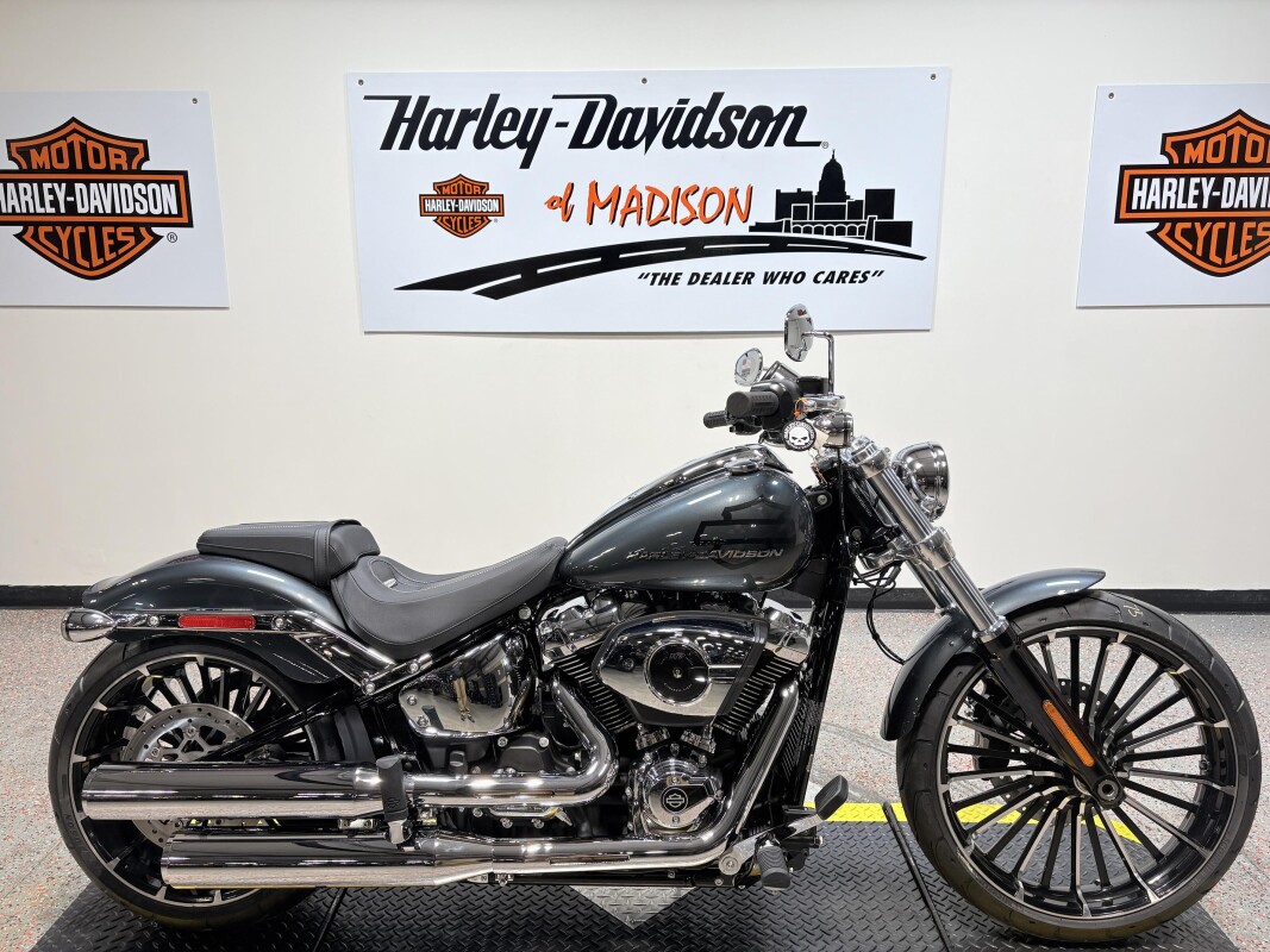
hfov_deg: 67.3
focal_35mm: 26
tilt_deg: -12.3
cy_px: 476
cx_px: 635
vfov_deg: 53.1
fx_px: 954
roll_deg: +0.4
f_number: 1.6
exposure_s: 1/120
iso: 32
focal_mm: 5.96
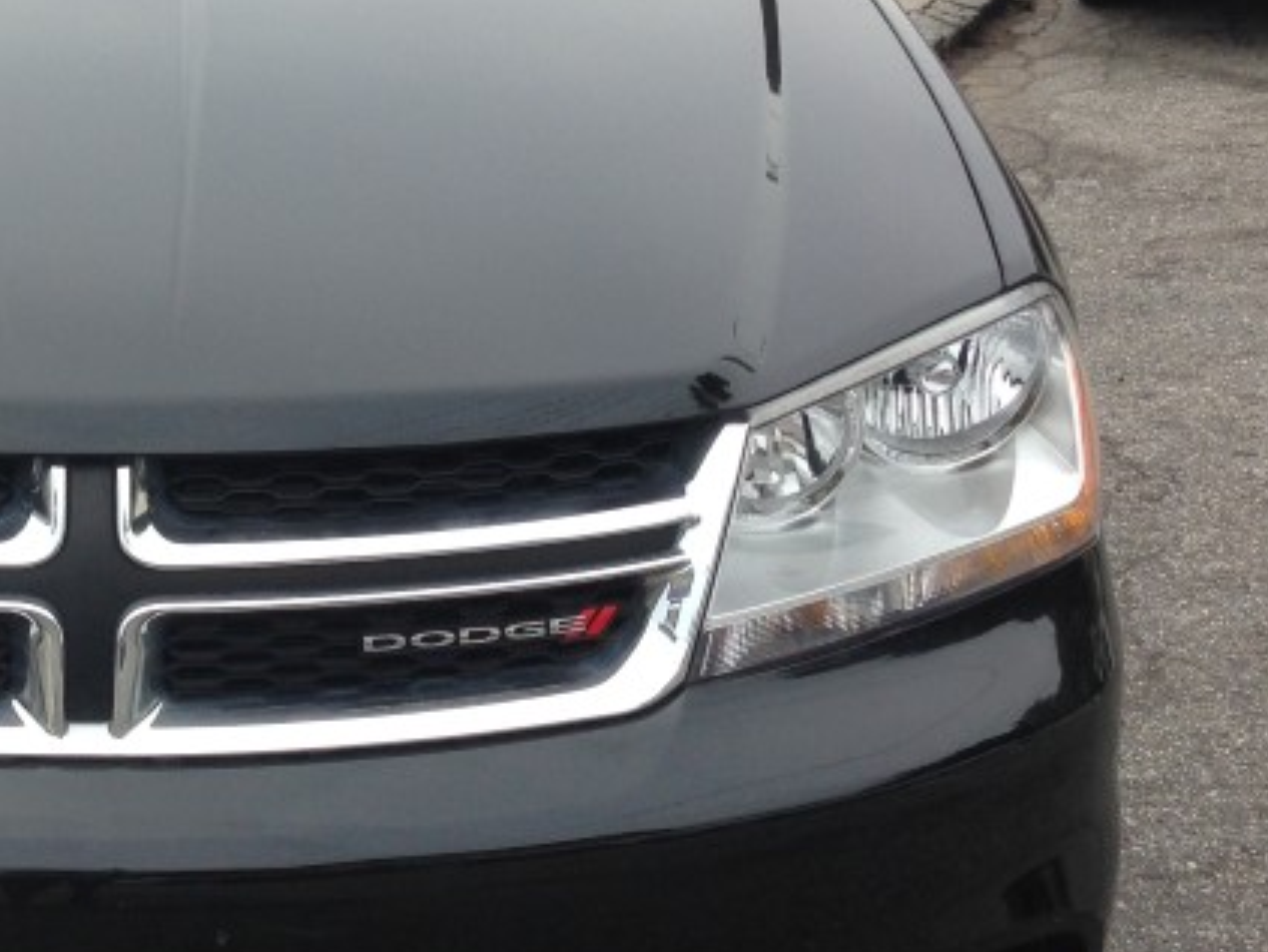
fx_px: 2932
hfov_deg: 23.5
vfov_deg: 18.4
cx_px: 45
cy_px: 369
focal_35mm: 80
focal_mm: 4.12
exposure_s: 1/919
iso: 50
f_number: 2.4
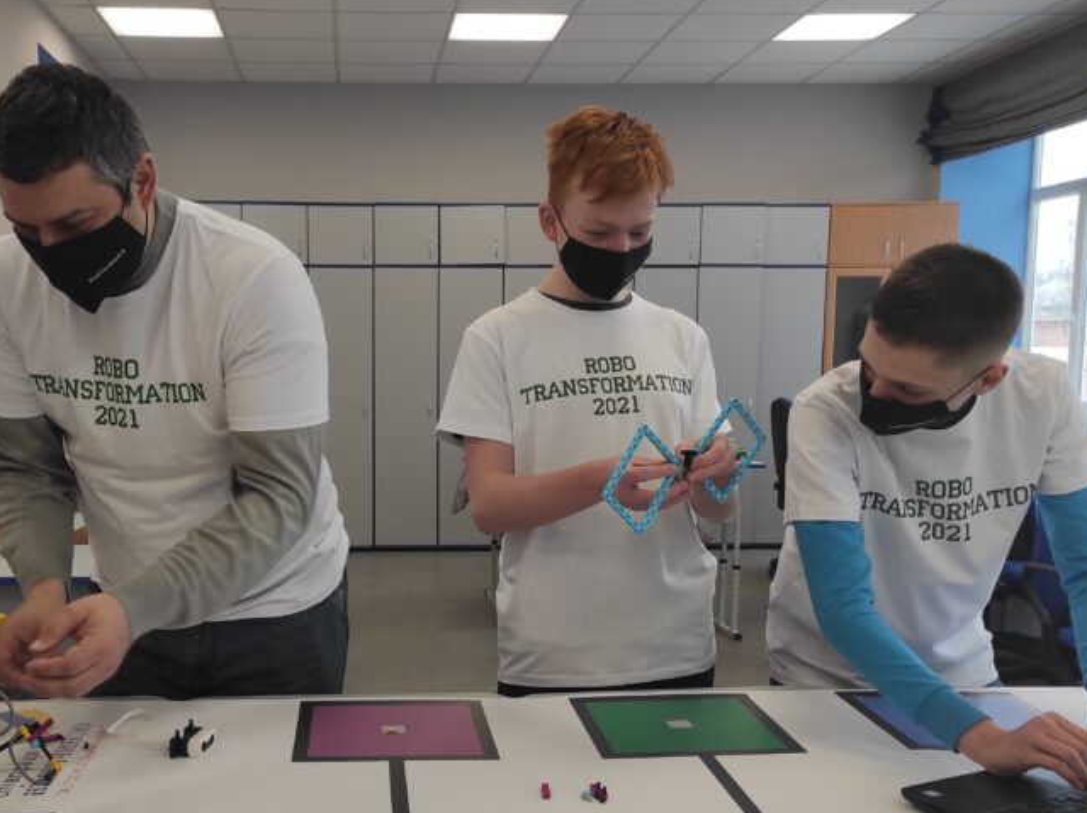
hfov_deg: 46.5
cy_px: 516
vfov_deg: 35.7
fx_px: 1255
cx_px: 430
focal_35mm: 40
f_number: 1.89
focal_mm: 5.43
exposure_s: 1/103
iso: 100
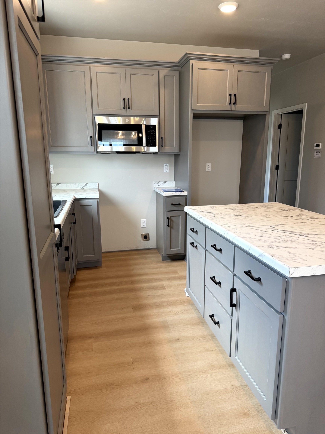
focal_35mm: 24
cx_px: 162
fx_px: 300
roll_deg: -0.2
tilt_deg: -11.3
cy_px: 217
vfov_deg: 71.6
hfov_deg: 56.8
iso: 100
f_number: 1.78
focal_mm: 6.76
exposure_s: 1/120
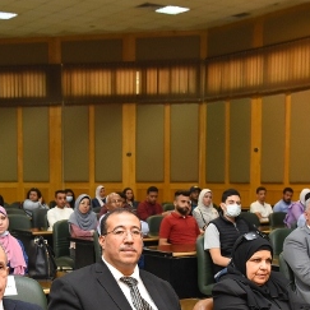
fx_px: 770
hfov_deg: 22.7
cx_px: 120
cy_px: 266
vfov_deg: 22.3
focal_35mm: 76
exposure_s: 1/125
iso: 2500
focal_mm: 34
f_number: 4.5
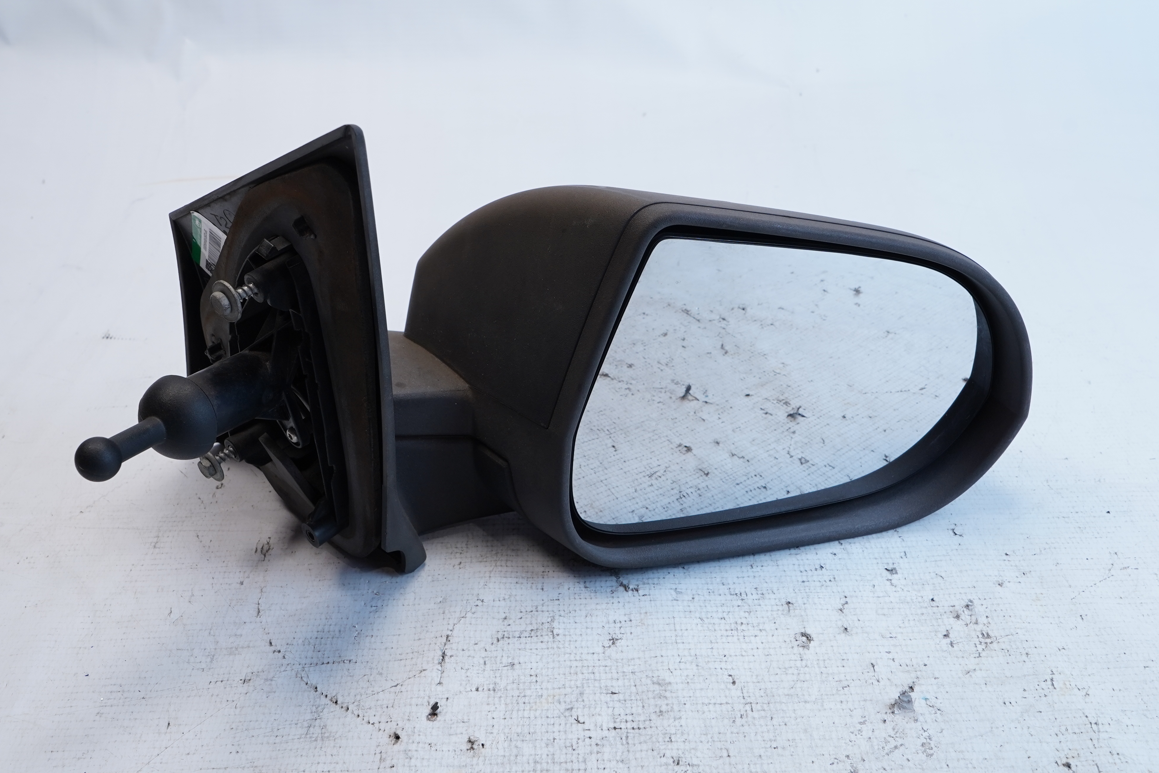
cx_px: 580
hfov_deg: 48.5
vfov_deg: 33.4
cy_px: 386
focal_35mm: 40
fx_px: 1288
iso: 640
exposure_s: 1/40
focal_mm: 27
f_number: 10
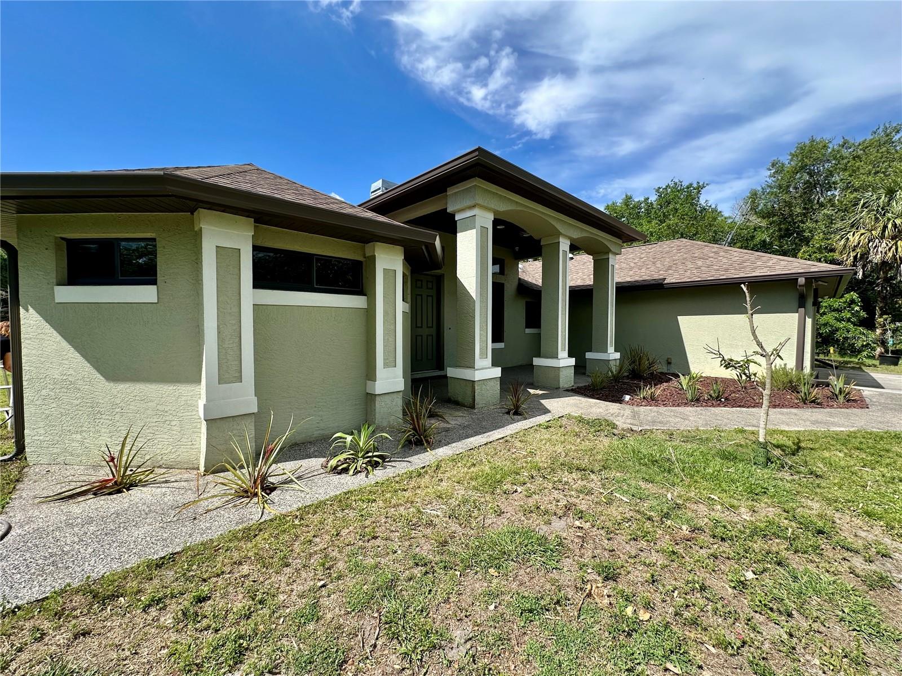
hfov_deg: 102.1
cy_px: 338
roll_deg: +1.5
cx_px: 451
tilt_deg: -3.0
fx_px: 365
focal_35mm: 14
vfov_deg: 85.7
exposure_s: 1/818
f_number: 2.2
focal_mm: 2.22
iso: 40
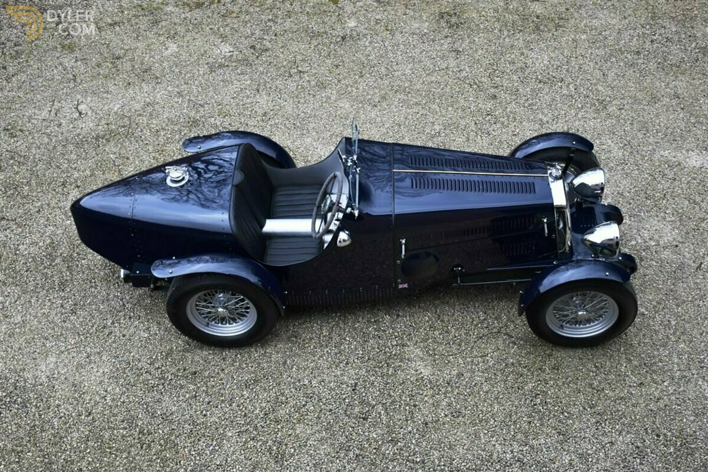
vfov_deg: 34.2
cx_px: 354
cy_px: 236
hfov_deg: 49.6
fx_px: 767
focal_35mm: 39
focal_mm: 26
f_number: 3.8
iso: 800
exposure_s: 1/200
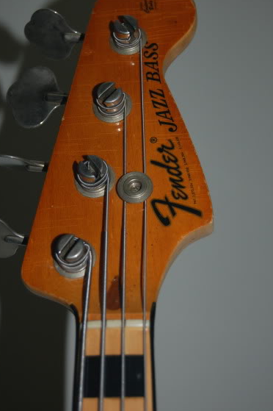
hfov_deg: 18.9
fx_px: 820
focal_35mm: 72
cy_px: 178
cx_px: 121
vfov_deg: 28.1
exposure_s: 1/60
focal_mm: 42
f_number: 5.3
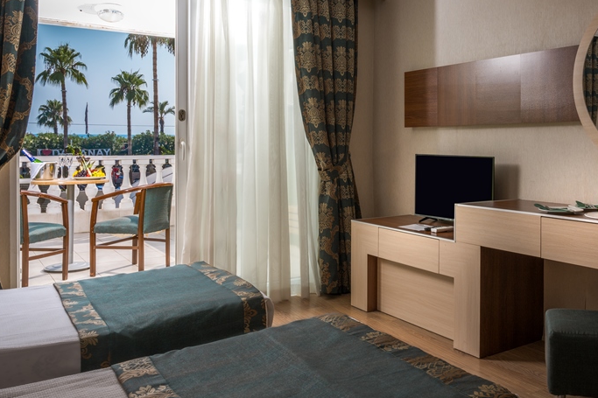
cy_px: 141
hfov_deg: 51.9
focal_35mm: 36
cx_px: 409
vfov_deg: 36.6
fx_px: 598
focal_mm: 24
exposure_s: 1/160
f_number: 11
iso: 100
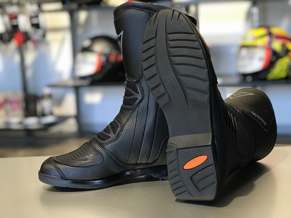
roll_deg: +2.6
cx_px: 146
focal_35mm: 57
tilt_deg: -9.3
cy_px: 109
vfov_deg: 25.7
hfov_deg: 33.8
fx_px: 479
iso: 250
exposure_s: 1/60
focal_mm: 6.6
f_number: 2.8
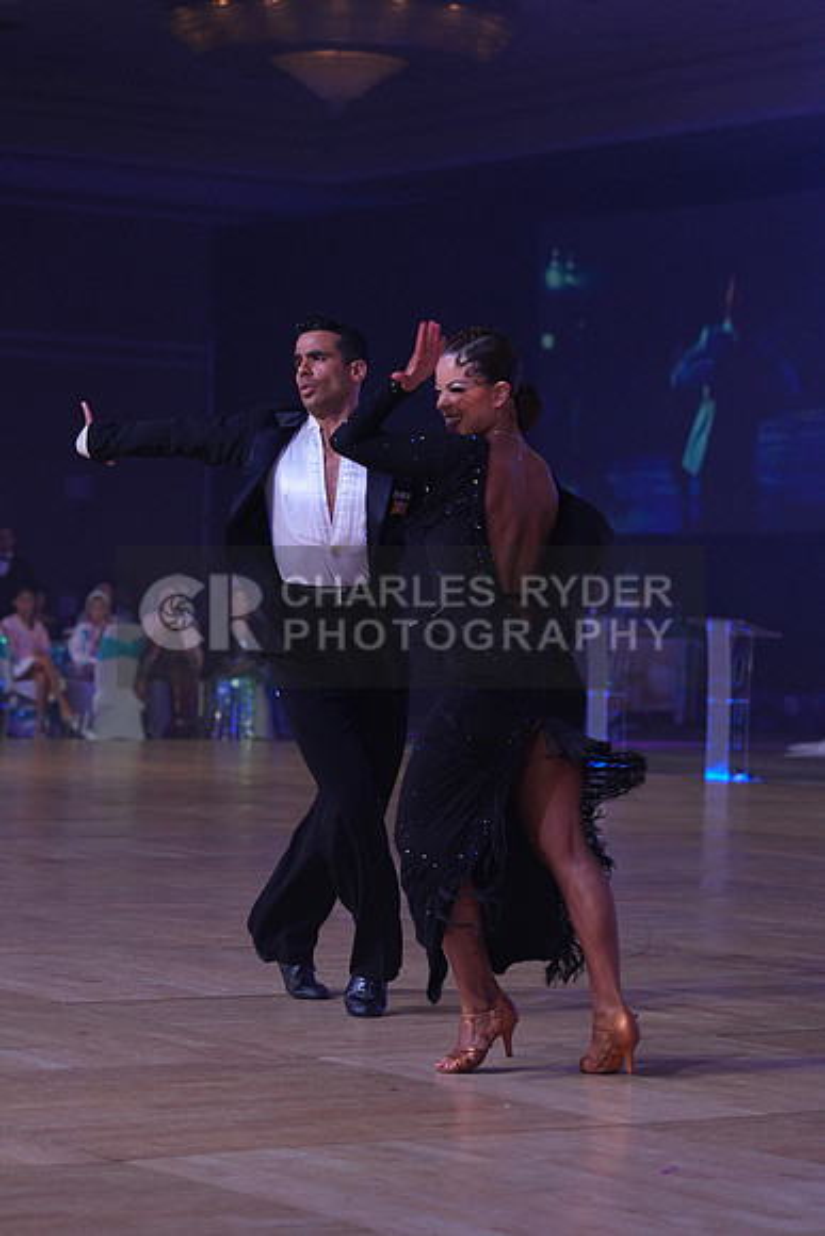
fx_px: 3332
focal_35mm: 97
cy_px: 618
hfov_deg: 14.1
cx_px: 412
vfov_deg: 21.0
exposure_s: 1/400
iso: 1600
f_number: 4
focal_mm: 97
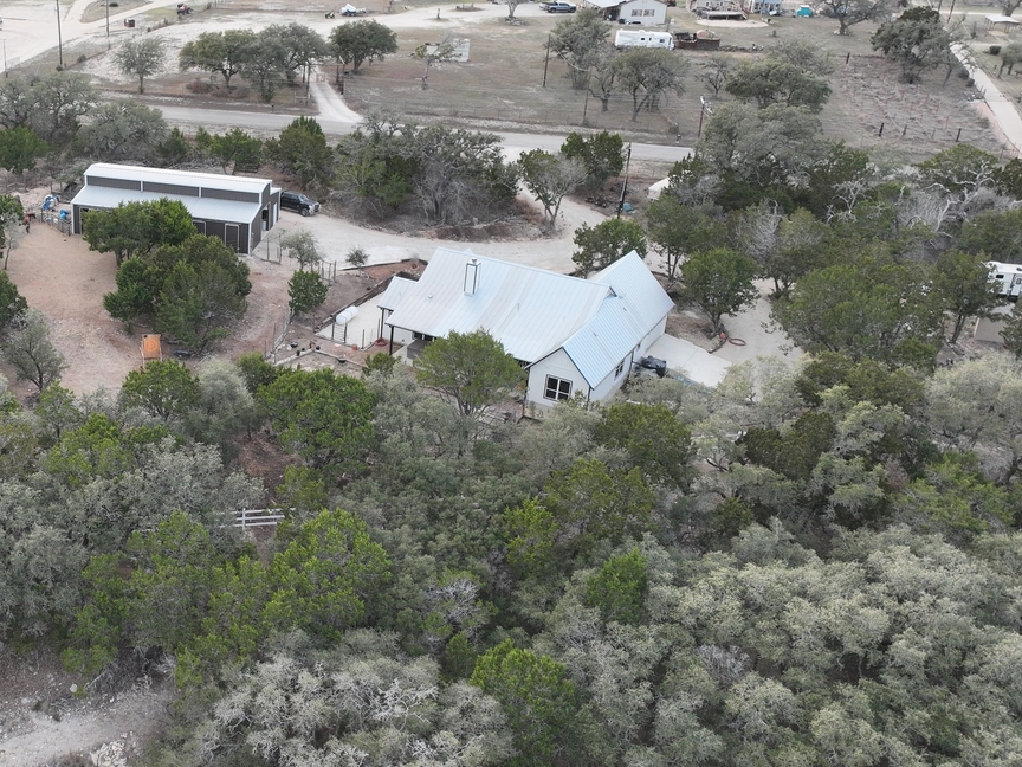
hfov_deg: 44.3
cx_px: 192
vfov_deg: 35.9
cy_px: 333
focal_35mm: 40
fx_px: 1181
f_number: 2.8
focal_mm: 12.29
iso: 400
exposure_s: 1/800
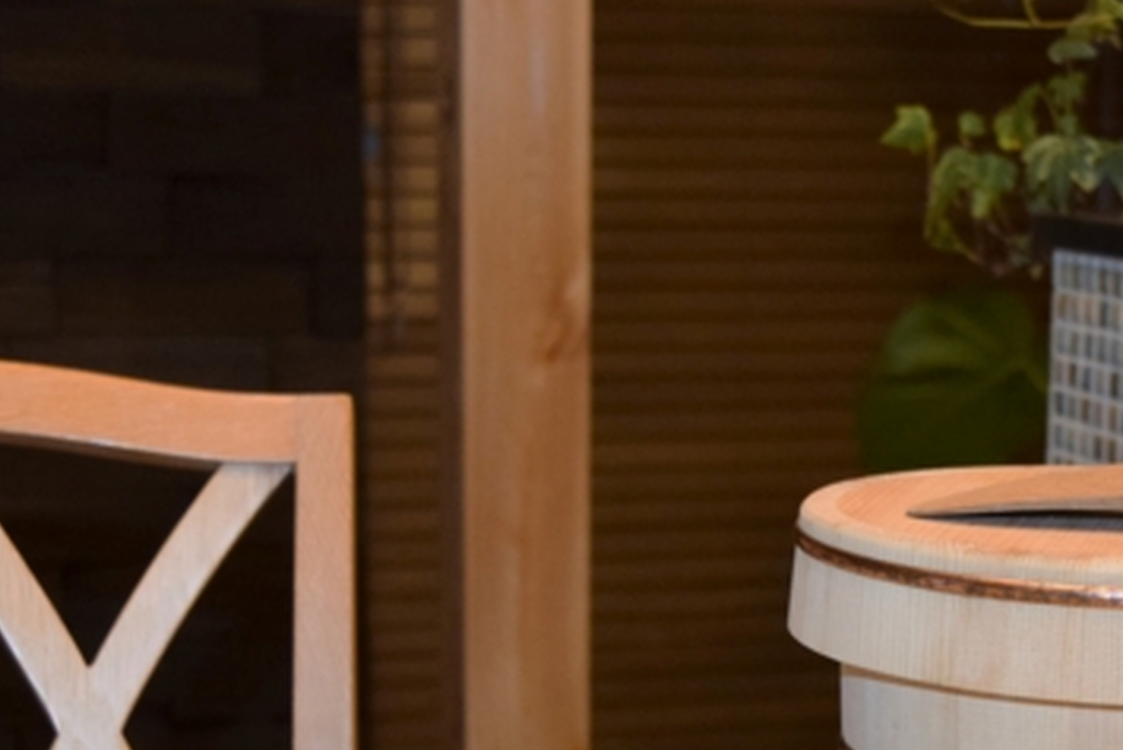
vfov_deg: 13.6
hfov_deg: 20.3
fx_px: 3103
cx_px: 864
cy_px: 767
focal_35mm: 99
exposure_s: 1/80
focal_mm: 23
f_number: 4.5
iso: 800
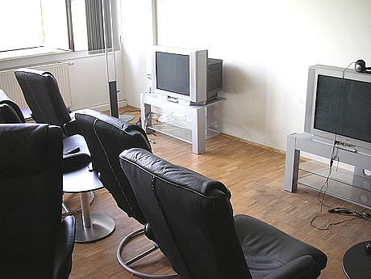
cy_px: 140
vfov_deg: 38.7
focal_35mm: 37
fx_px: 397
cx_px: 186
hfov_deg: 50.1
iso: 100
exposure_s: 1/45
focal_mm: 6.1
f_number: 2.8
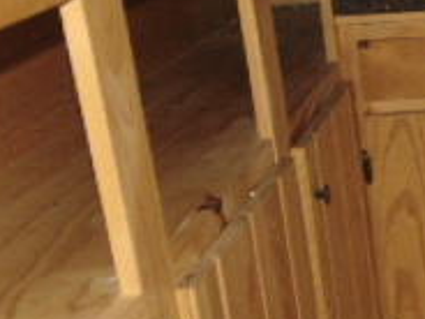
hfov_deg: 19.5
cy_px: 166
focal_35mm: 87
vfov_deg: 17.0
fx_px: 1068
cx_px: 644
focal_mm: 4.5
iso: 200
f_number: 3
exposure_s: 1/30
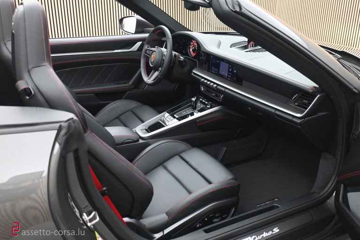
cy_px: 120
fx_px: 345
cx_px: 180
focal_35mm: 34
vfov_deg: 38.4
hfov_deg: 55.1
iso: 1600
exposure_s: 1/40
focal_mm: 23
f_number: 4.2
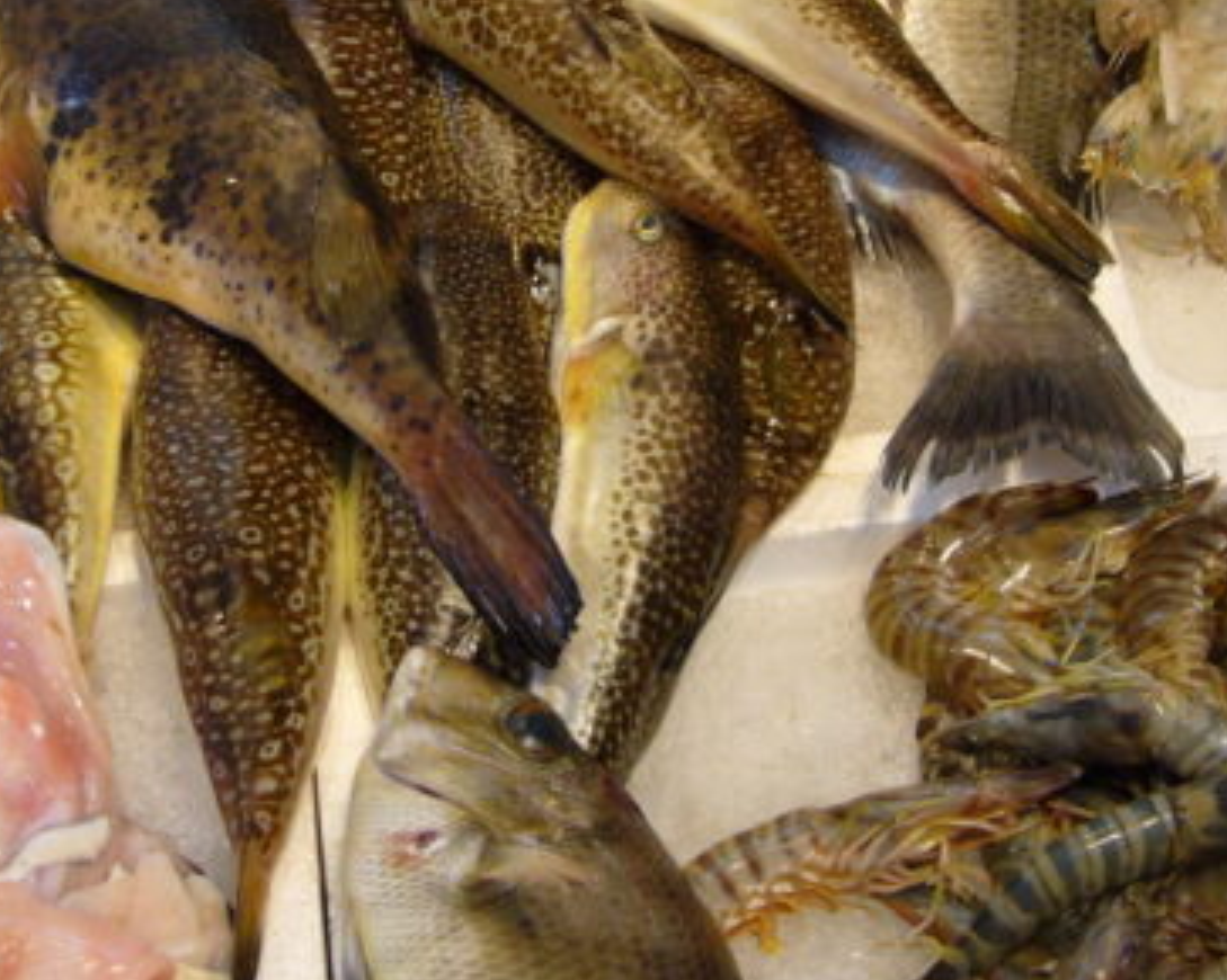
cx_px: 652
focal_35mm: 93
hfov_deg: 20.6
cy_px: 314
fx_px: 3375
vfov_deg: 16.5
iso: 100
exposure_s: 1/25
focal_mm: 7.5
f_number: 3.2
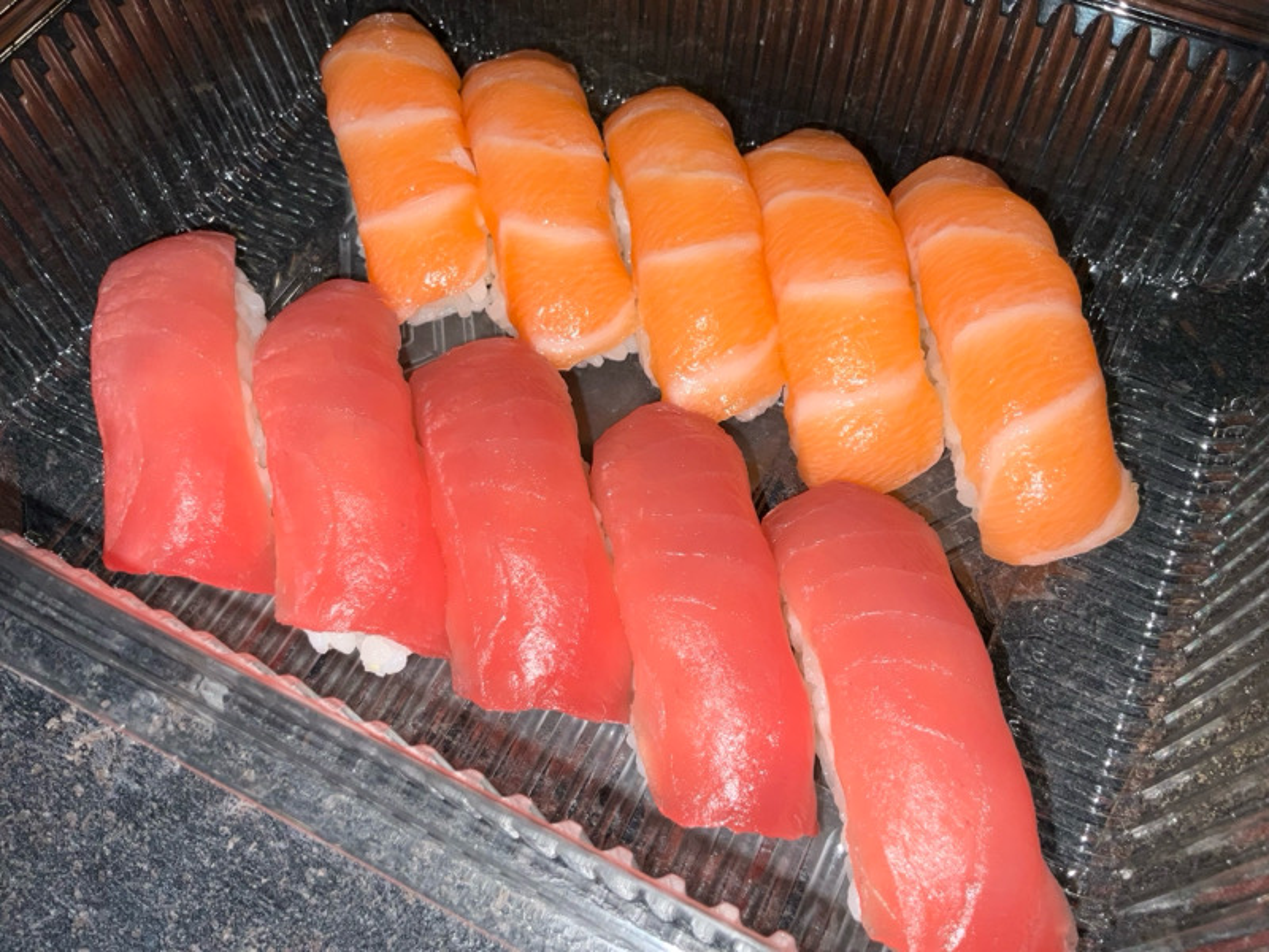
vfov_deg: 48.2
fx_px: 1063
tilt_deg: -59.4
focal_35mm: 29
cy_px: 476
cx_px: 634
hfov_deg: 61.7
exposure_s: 1/122
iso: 16
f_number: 1.8
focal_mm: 3
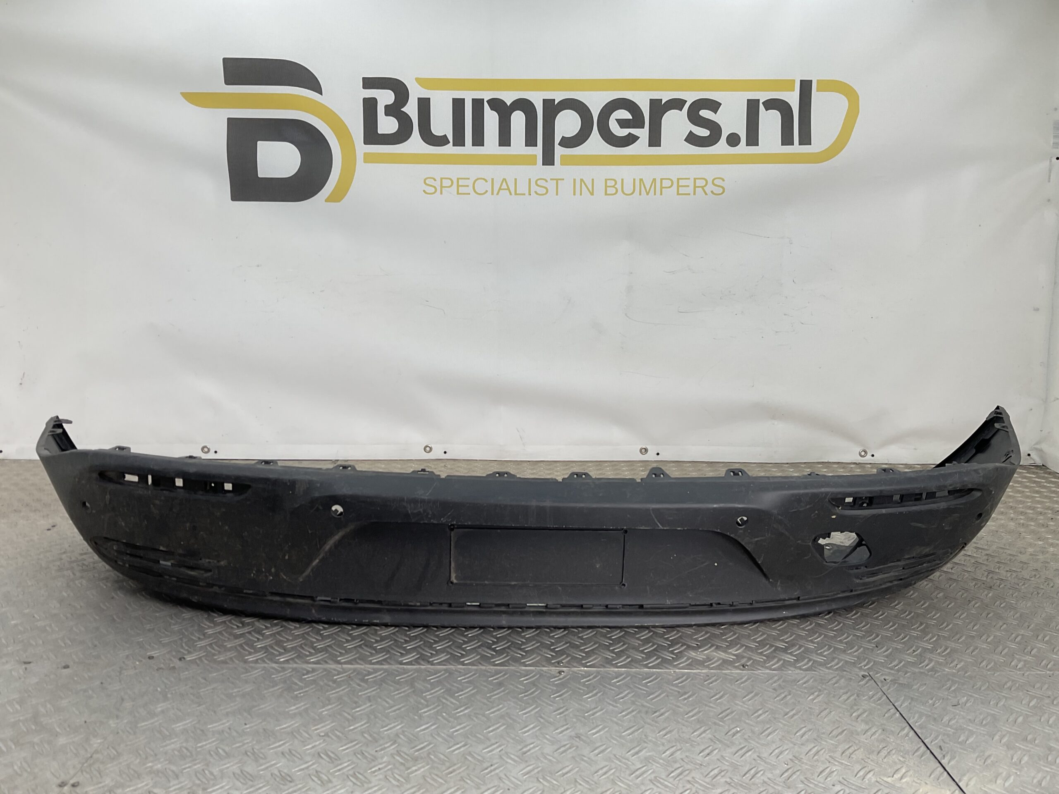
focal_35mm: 29
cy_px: 397
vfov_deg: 48.2
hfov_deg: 61.7
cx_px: 530
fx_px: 887
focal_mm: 3
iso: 16
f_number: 1.8
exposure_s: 1/159
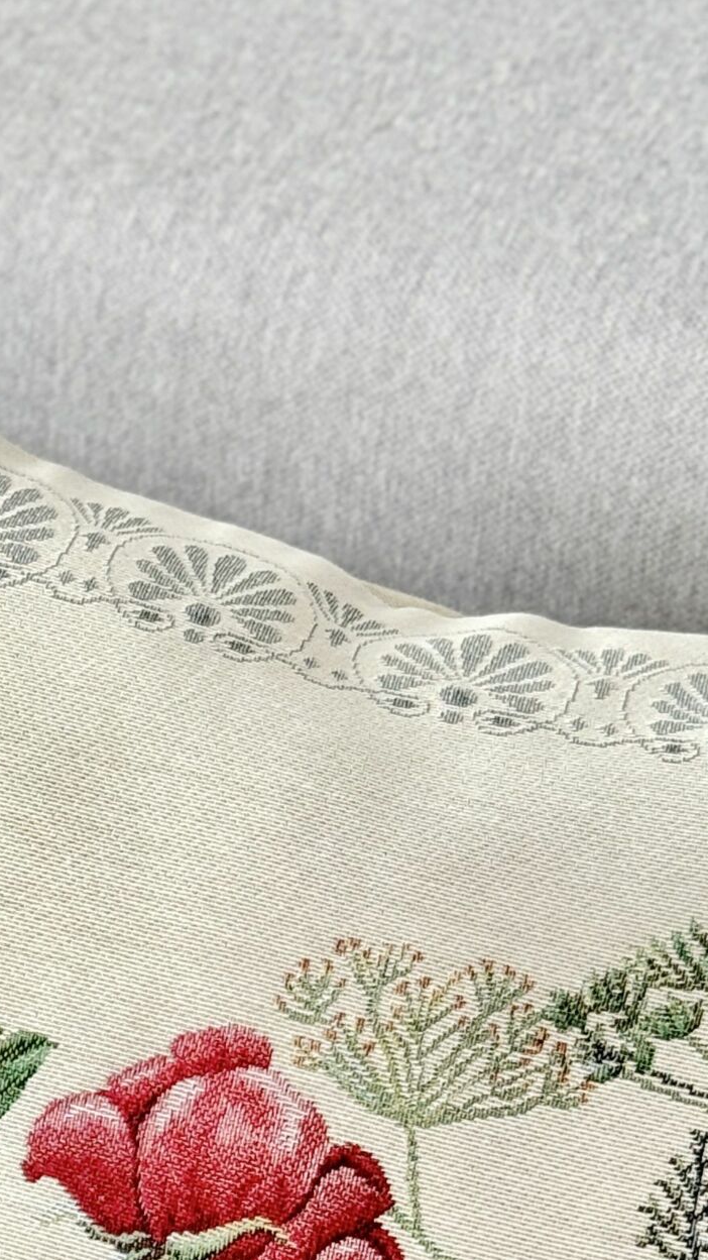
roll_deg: -0.6
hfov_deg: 8.8
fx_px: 4475
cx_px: -446
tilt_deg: -36.5
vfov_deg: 15.9
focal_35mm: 134
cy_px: 950
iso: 100
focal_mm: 6.86
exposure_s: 1/110
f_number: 1.78
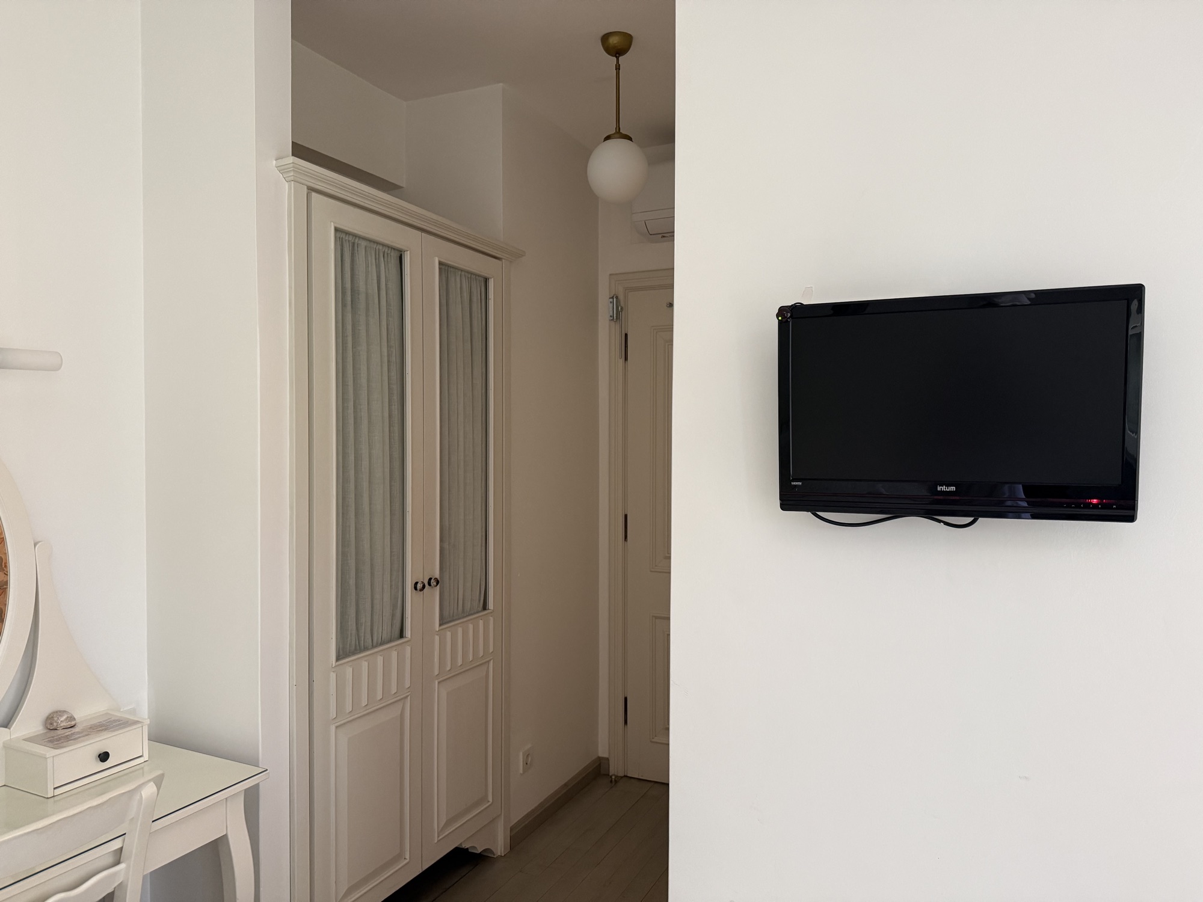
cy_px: 451
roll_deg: +0.1
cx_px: 602
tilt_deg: -0.5
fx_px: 834
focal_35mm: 24
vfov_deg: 56.8
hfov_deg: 71.6
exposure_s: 1/60
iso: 250
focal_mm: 6.76
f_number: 1.78
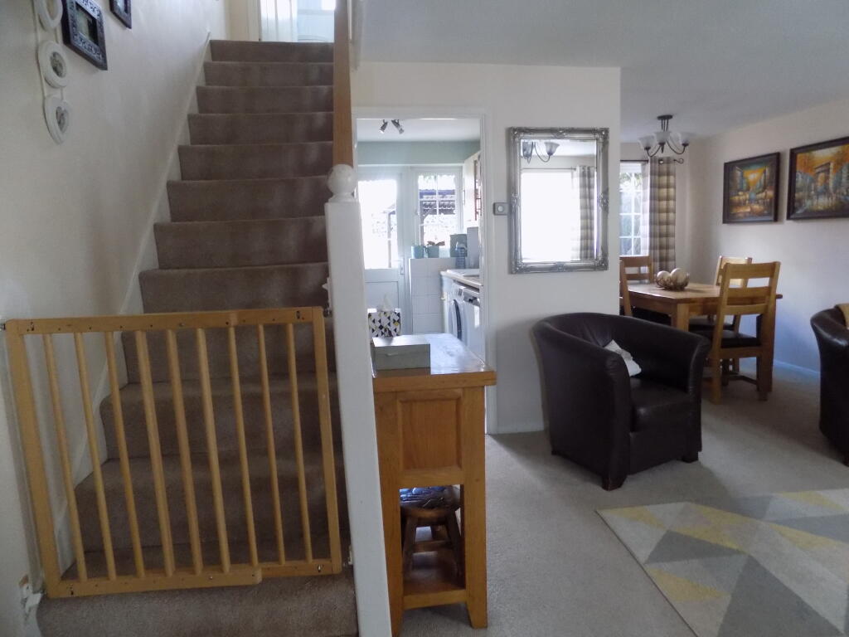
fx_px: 564
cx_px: 424
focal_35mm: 23
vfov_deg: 58.9
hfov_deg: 73.9
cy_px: 318
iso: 400
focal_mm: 4
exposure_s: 1/25
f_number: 3.1
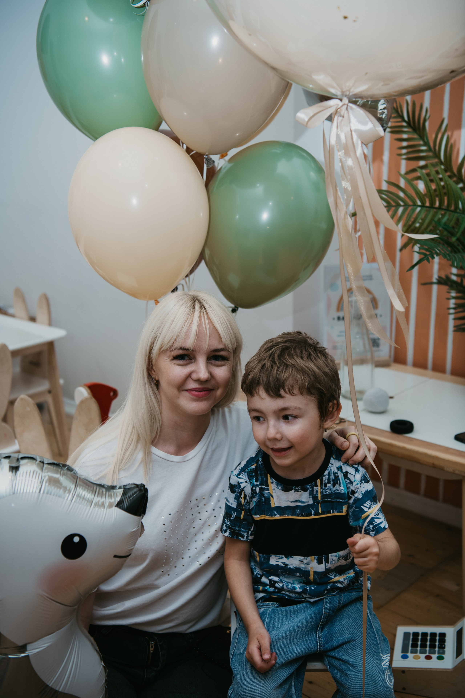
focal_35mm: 48
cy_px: 349
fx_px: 930
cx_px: 232
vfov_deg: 41.1
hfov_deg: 28.1
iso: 100
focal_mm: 48
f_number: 3.5
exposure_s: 1/160
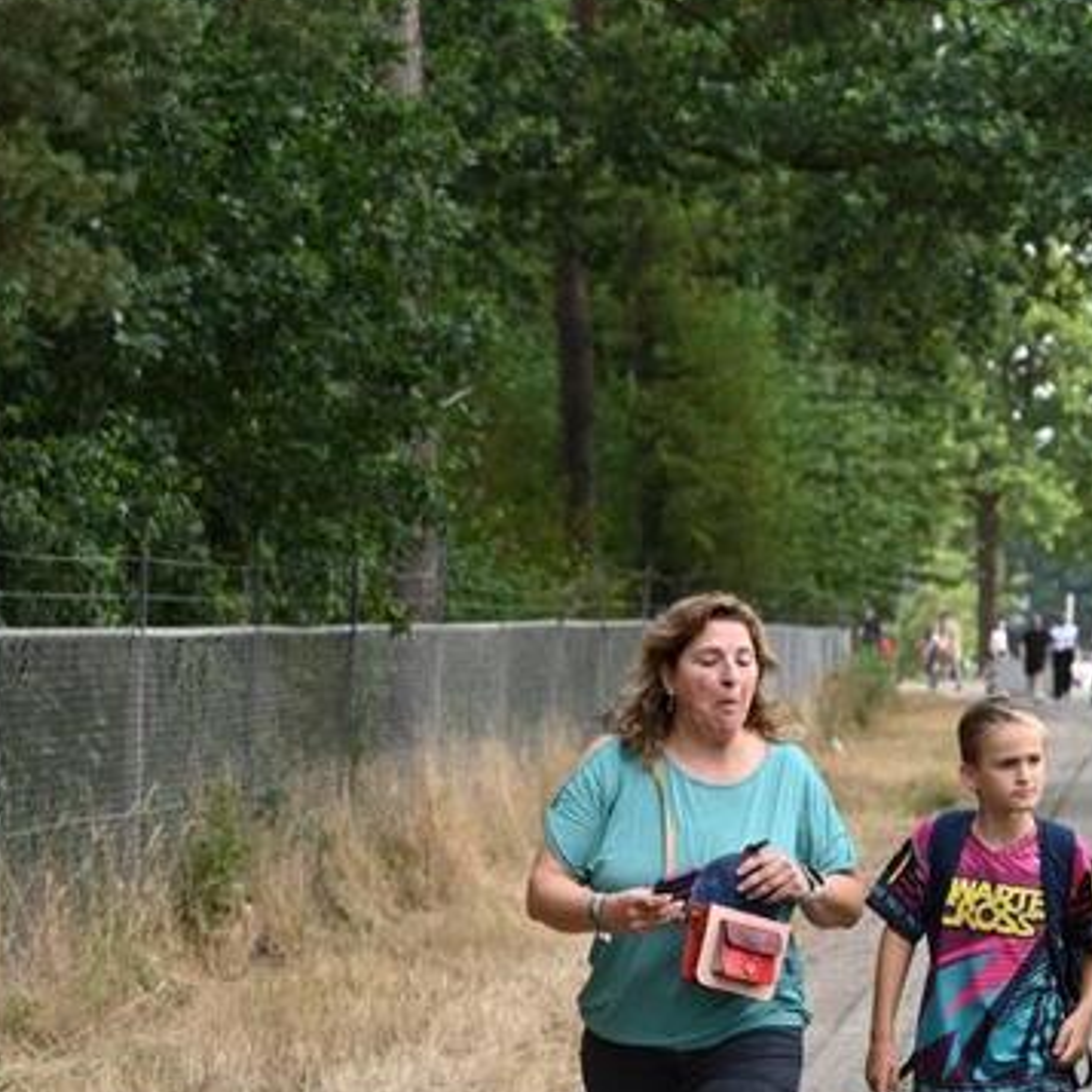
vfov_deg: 10.6
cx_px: 1034
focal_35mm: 165
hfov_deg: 10.5
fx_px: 5889
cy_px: 864
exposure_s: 1/500
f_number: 4
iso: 320
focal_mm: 70
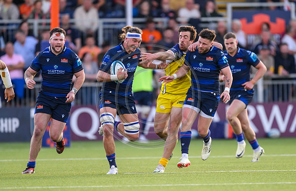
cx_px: 150
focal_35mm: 758
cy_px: 101
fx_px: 6164
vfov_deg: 1.8
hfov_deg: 2.8
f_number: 4
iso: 2000
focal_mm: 560
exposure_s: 1/1000
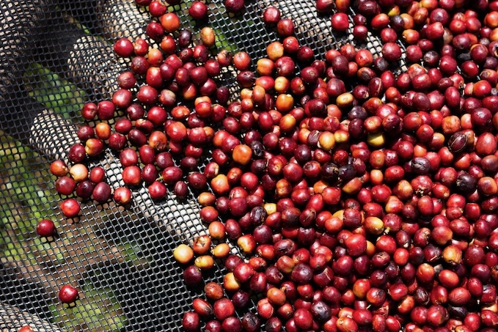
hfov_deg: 30.5
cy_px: 213
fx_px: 913
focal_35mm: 66
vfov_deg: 20.6
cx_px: 216
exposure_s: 1/1250
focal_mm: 35
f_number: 2.8
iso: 100
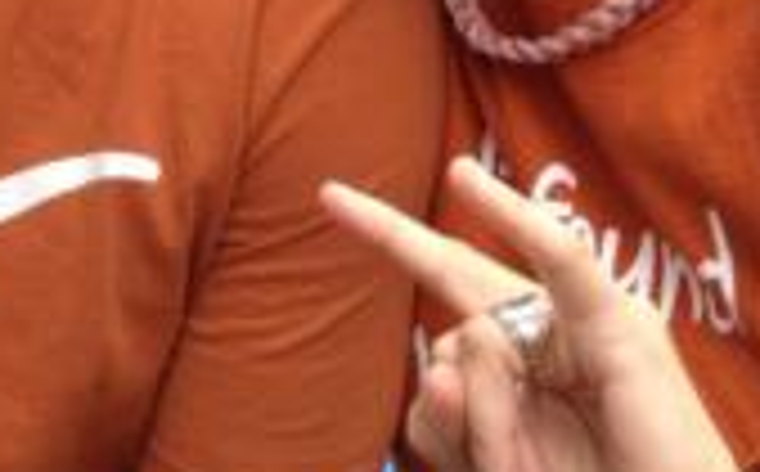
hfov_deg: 18.9
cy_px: -205
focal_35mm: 110
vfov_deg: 11.4
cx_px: 202
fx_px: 2275
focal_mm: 4.28
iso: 64
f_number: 2.4
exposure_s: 1/243
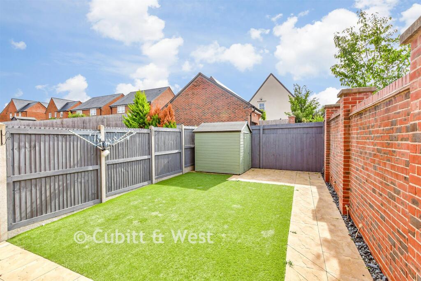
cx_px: 210
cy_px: 140
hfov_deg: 93.3
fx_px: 199
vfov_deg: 70.5
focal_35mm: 17
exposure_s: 1/320
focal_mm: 11.5
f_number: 8
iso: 320
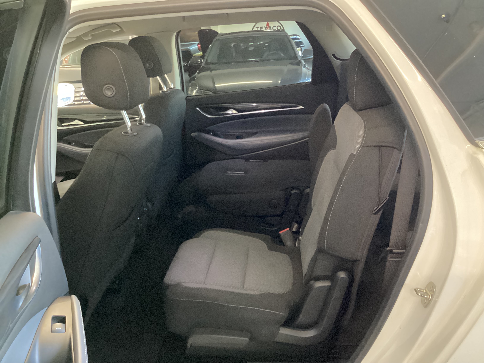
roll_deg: +3.5
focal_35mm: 31
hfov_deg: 58.4
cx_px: 242
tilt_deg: -19.7
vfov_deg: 45.4
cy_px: 182
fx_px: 433
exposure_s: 1/24
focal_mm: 3.3
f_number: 2.4
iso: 640
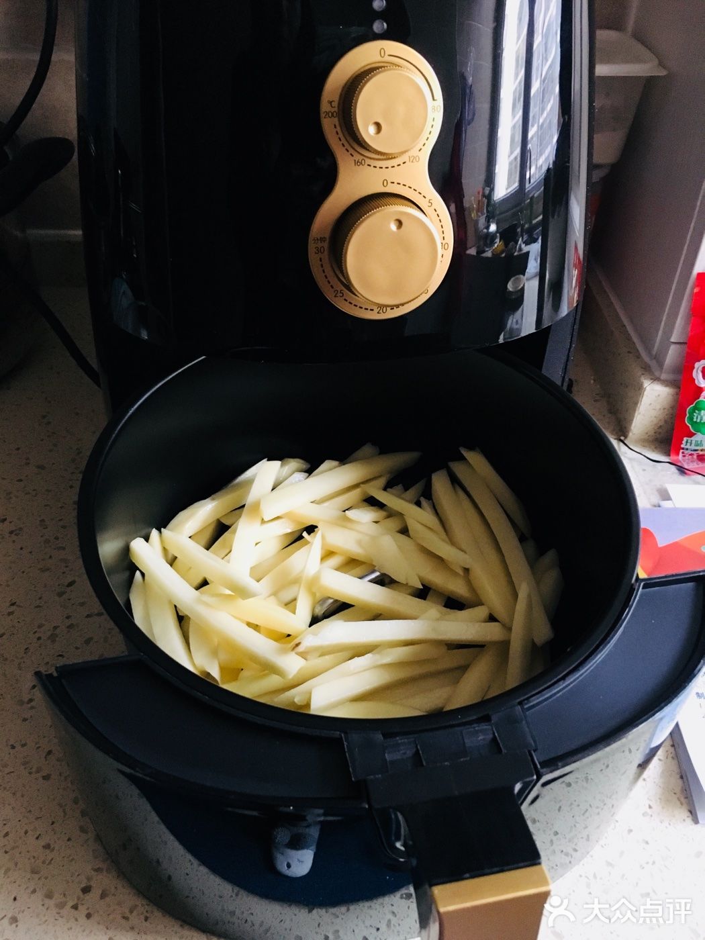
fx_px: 787
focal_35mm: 29
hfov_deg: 48.2
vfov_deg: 61.7
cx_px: 352
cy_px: 470
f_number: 2.2
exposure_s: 1/17
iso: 250
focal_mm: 4.15
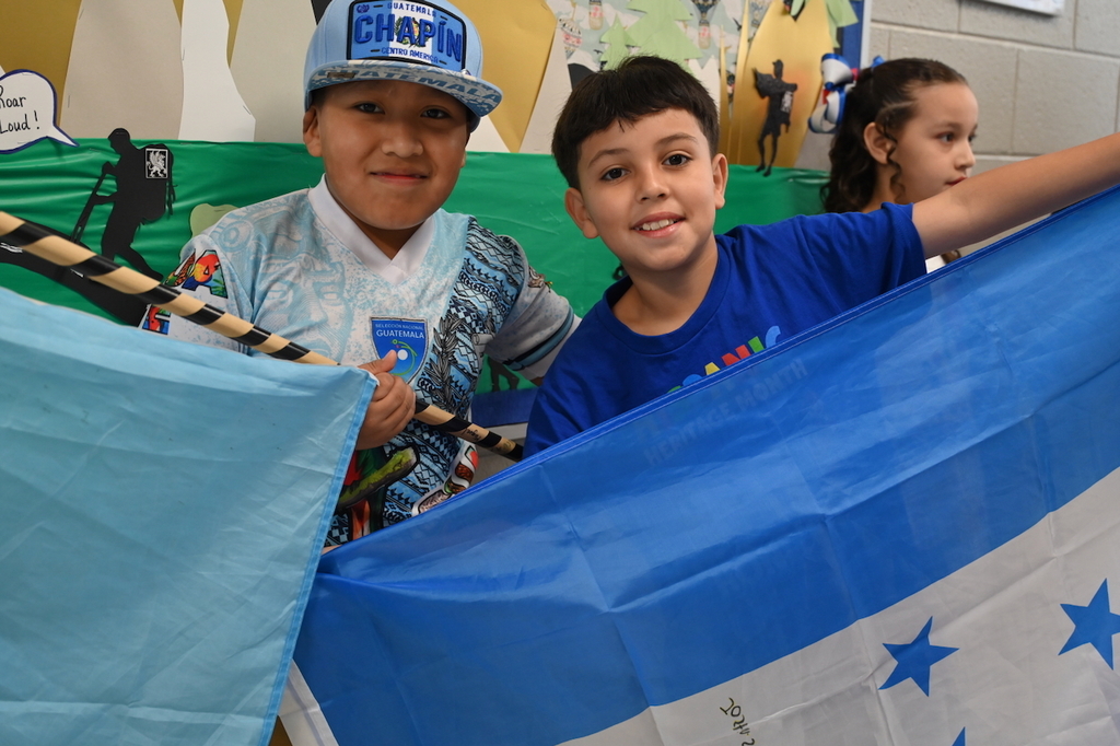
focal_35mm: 42
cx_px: 560
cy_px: 373
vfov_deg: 31.9
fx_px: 1306
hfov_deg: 46.4
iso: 1800
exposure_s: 1/125
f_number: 4
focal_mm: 42
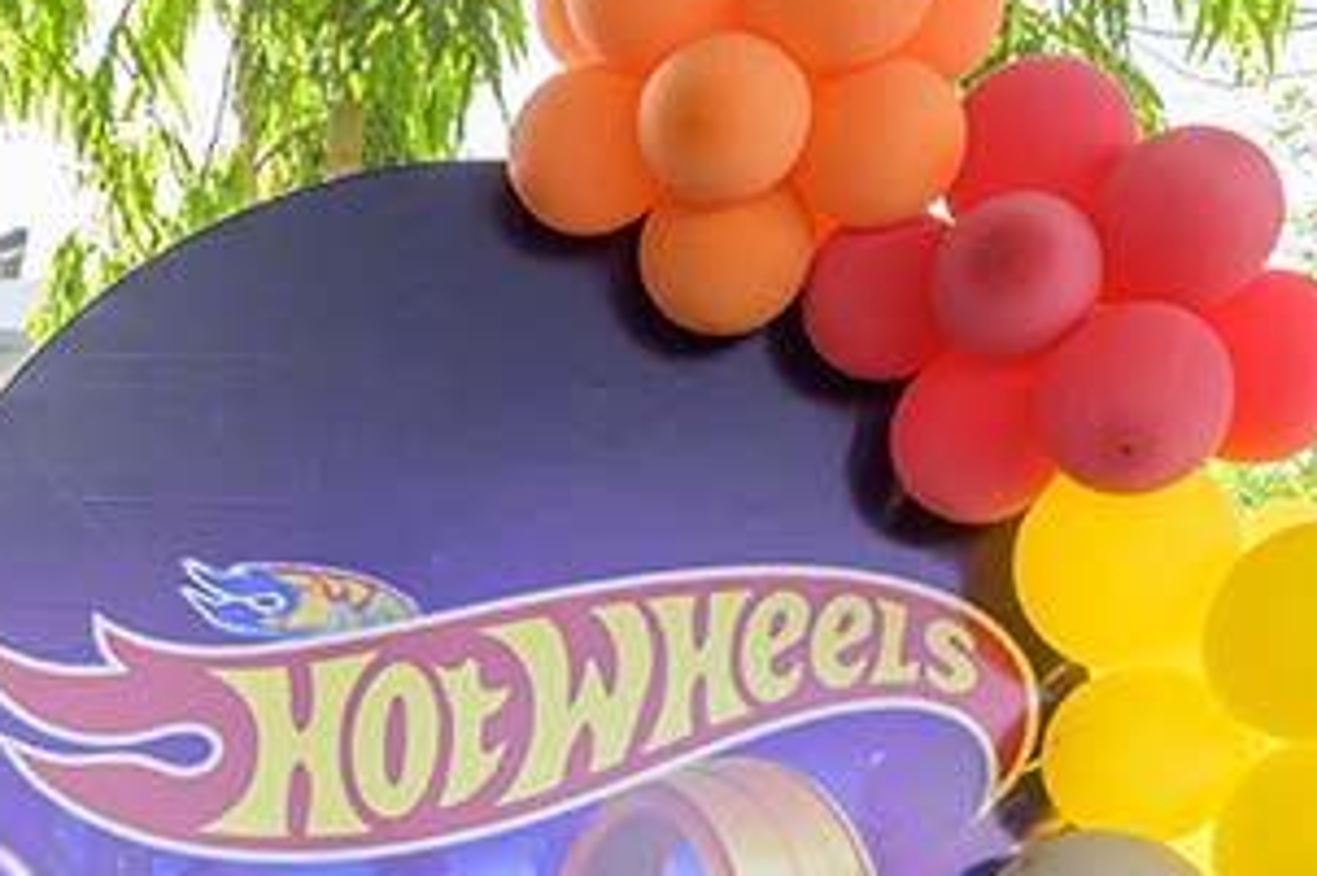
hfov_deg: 18.3
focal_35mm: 105
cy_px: 1329
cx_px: -336
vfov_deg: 12.4
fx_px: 3839
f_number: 7.1
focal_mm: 33
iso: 900
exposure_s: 1/320
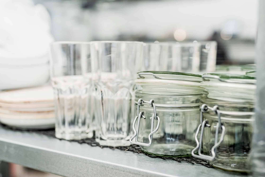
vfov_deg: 27.0
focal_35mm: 50
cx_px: 132
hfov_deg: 39.6
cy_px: 88
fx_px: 368
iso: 400
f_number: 1.6
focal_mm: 50
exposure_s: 1/160
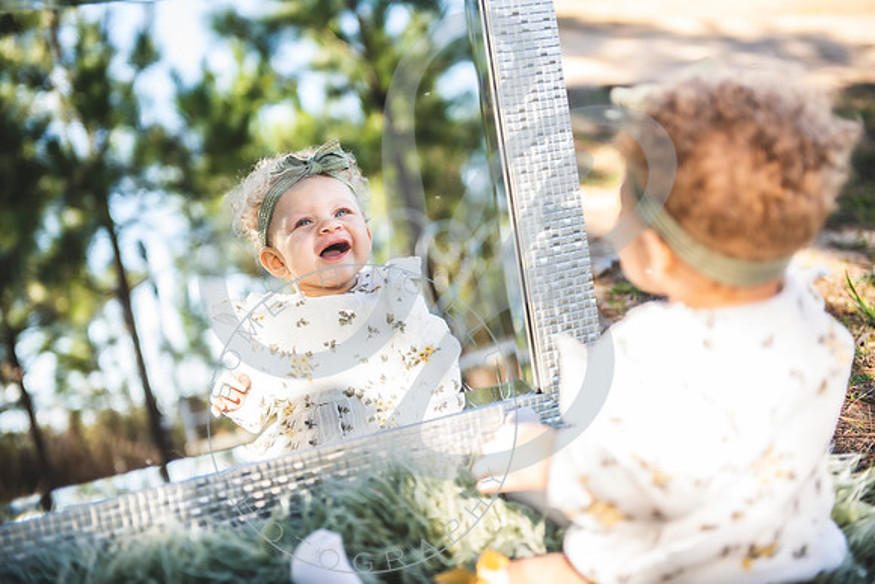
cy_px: 292
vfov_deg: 22.6
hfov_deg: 33.4
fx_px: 1459
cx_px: 438
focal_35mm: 60
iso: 200
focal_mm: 60
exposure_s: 1/400
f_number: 2.8
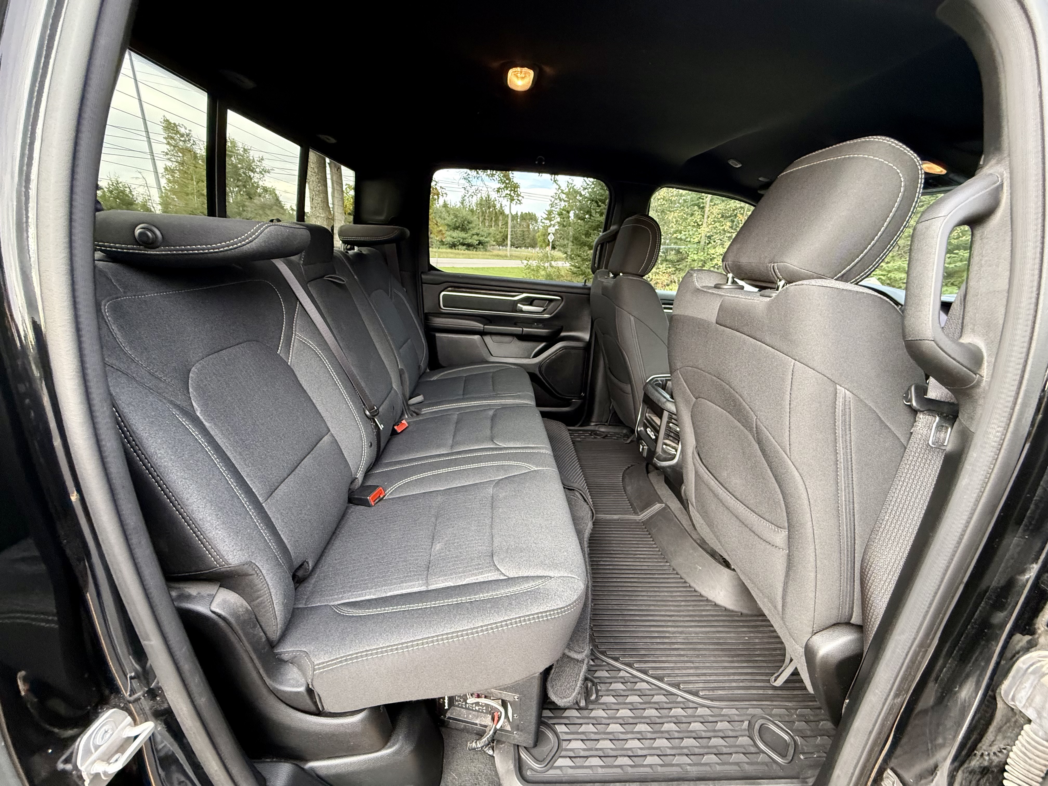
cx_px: 524
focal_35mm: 14
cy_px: 393
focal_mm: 2.22
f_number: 2.2
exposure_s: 1/90
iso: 400
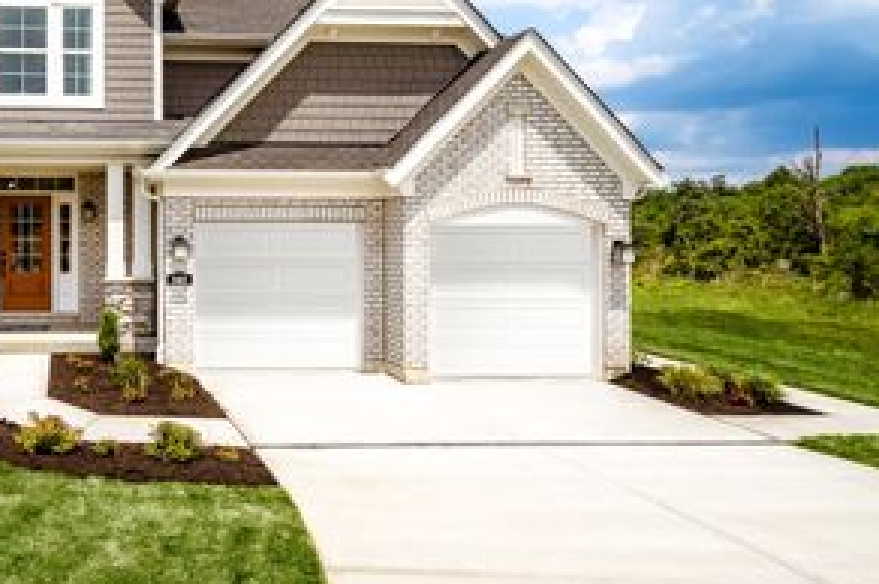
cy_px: 140
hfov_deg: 64.5
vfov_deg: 50.6
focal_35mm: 24
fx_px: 585
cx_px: 129
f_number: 11
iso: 100
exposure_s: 1/125
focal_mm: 14
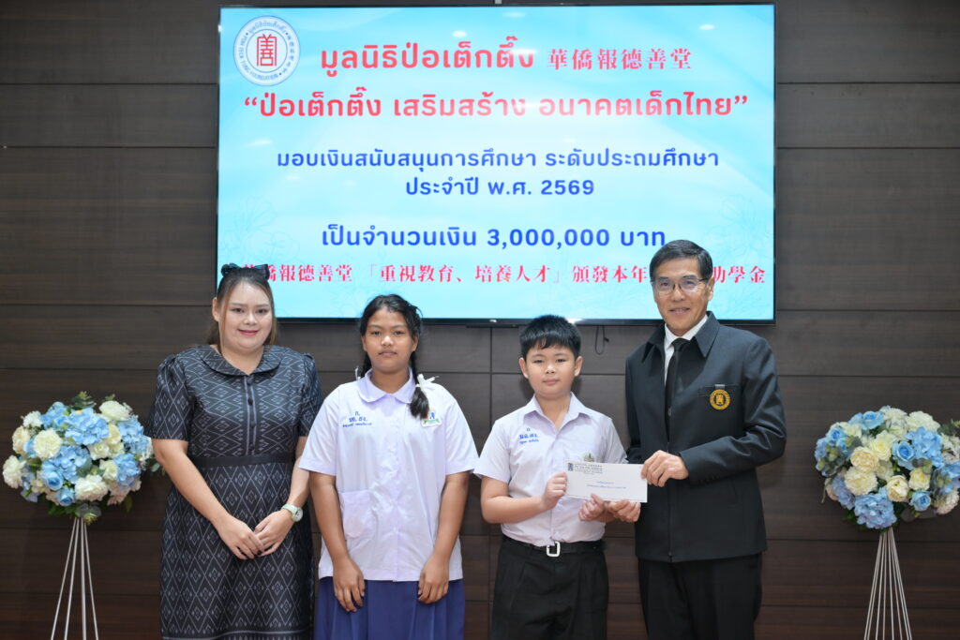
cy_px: 320
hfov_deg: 36.2
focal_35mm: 55
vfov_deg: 24.6
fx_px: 1467
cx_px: 480
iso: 800
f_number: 4
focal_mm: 55
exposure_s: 1/200
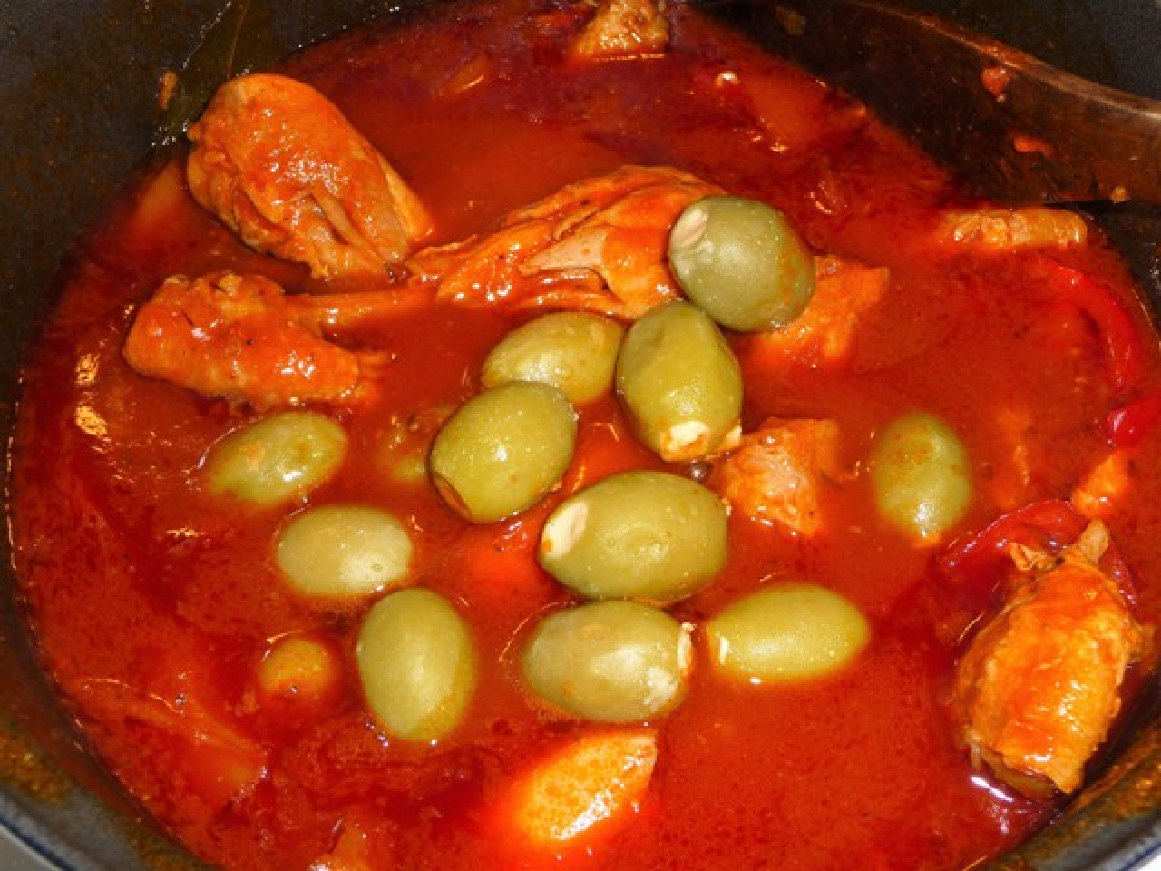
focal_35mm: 48
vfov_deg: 30.3
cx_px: 580
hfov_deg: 39.7
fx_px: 1610
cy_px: 436
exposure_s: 1/30
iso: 100
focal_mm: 8
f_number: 4.2
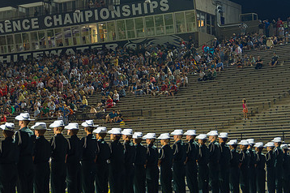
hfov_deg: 20.1
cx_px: 68
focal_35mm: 101
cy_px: 118
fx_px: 813
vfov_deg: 13.5
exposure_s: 1/160
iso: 4500
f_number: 5
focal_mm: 58
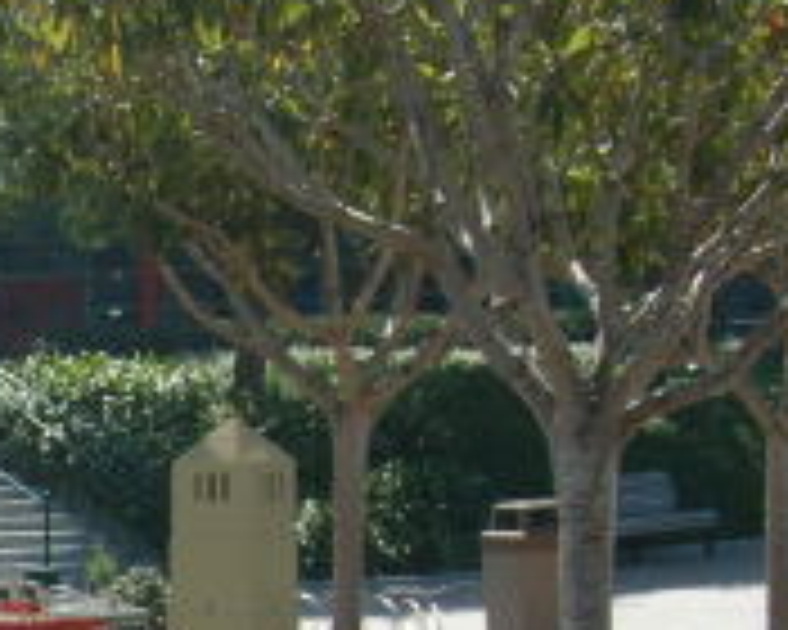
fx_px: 3592
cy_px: 927
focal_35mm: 154
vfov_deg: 9.8
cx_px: -455
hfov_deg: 11.9
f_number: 6.3
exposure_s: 1/160
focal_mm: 30
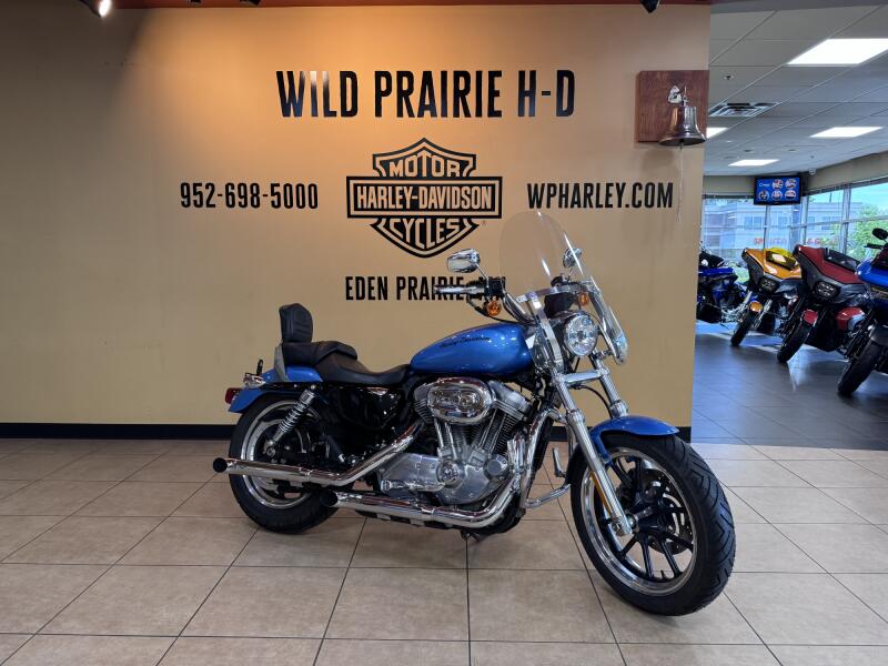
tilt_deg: -7.7
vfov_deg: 56.8
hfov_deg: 71.6
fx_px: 616
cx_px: 444
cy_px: 333
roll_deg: +0.1
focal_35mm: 24
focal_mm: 6.76
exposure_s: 1/120
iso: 200
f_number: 1.78
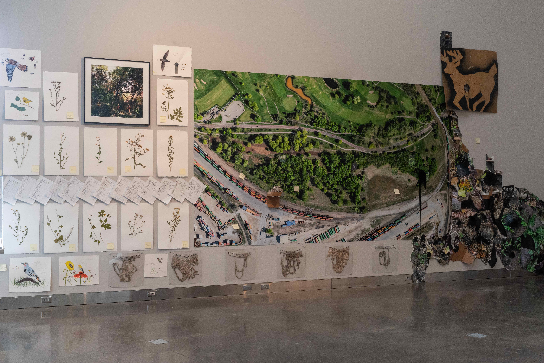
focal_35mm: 43
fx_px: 650
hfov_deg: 45.4
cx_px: 272
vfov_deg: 31.2
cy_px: 182
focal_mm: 43
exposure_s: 1/40
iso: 800
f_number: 10
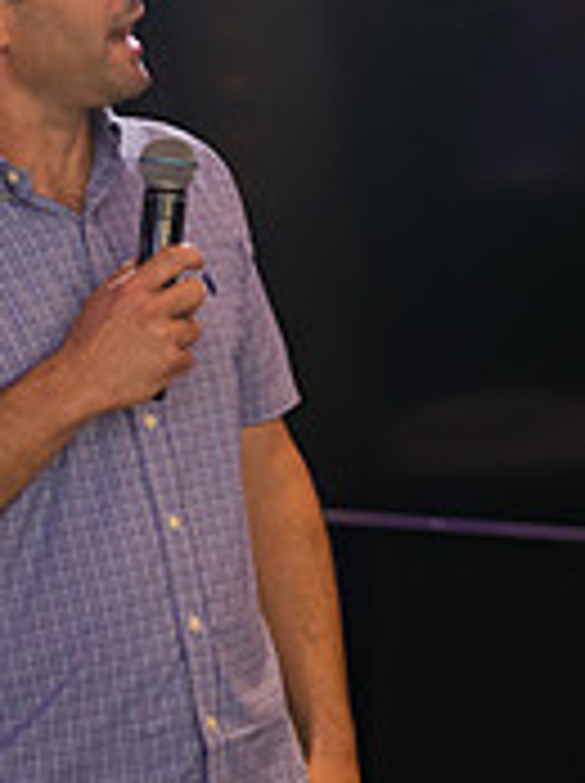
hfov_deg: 5.8
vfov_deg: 7.7
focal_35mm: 257
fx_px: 5805
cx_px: 540
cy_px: 367
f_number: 3.2
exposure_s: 1/125
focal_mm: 80
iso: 1250
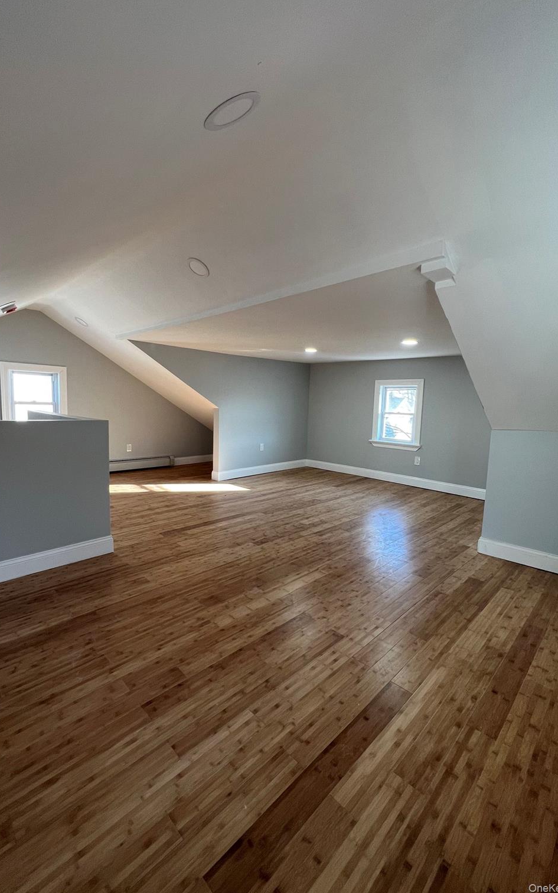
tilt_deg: -6.2
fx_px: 341
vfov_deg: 105.3
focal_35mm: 14
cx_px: 256
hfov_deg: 78.5
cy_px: 442
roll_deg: -2.0
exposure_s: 1/99
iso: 100
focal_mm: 1.57
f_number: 1.8
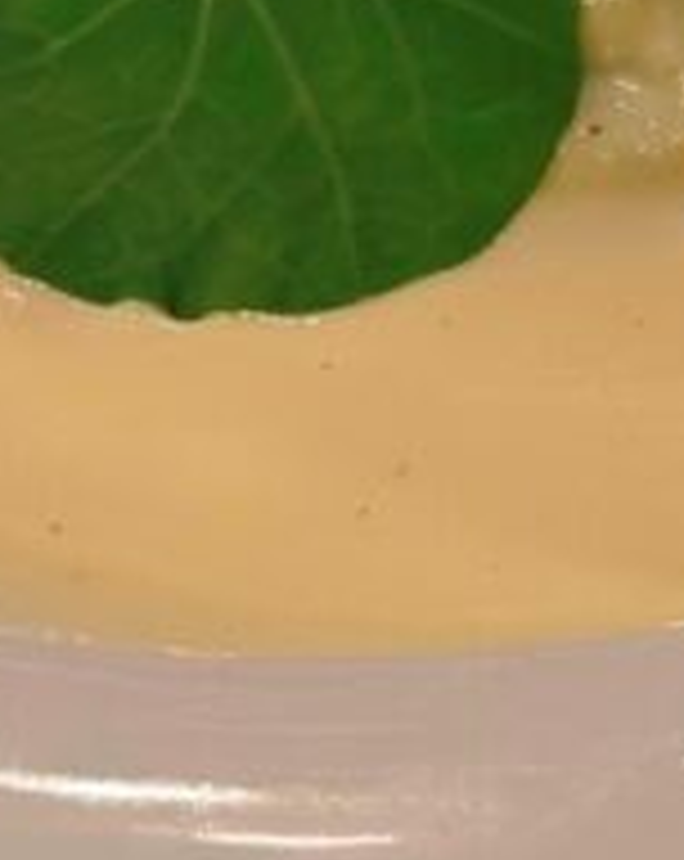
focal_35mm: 118
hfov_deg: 12.8
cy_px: 63
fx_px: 2996
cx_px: 752
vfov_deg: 16.1
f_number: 1.78
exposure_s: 1/40
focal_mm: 6.86
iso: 640
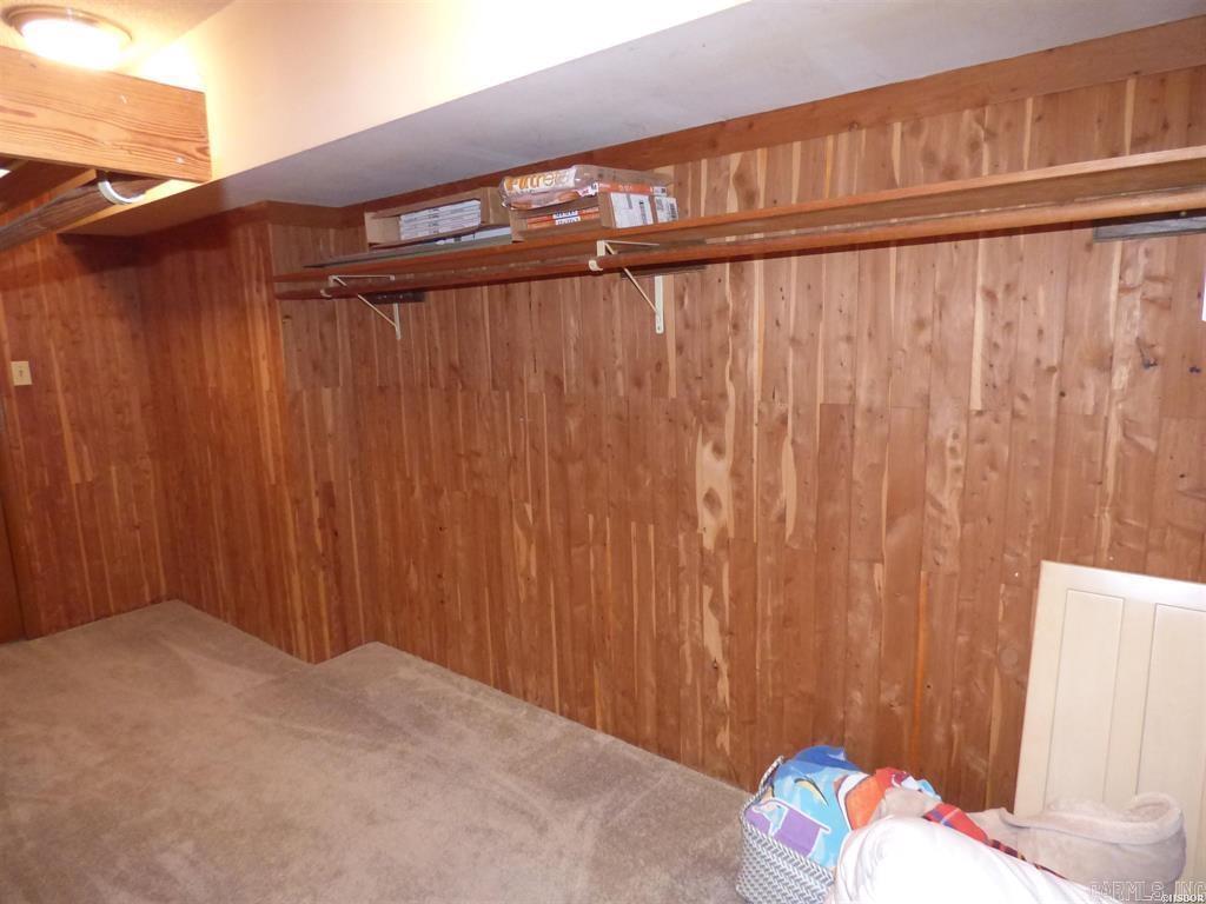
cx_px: 603
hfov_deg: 81.7
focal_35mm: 20
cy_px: 452
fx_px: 697
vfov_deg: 66.0
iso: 800
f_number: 2.8
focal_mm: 3.58
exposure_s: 1/50
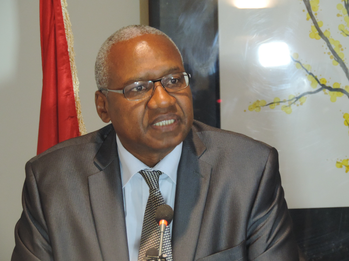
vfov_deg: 5.9
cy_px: 130
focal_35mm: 250
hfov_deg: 7.9
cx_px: 174
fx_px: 2521
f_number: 4.7
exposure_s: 1/15
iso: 800
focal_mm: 44.5
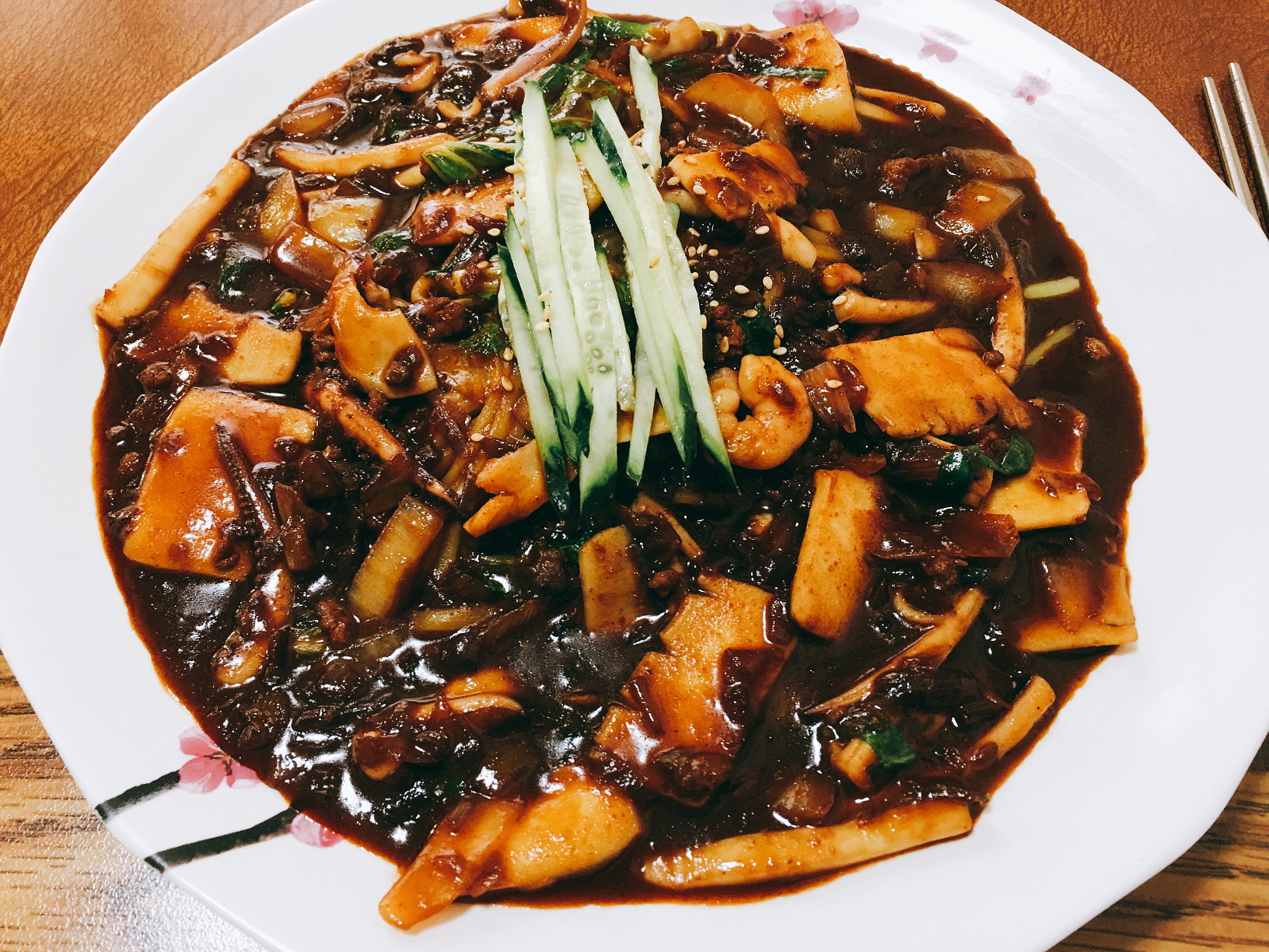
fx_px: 1063
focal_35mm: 29
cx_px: 634
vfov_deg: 48.2
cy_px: 476
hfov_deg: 61.7
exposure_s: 1/15
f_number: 2.2
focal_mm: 4.15
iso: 50
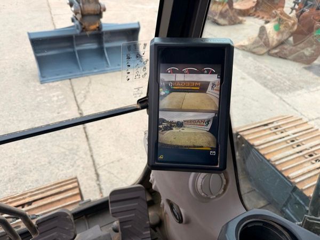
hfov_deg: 71.6
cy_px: 120
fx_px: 222
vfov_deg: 56.8
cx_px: 160
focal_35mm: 24
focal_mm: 6.76
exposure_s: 1/742
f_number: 1.78
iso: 80
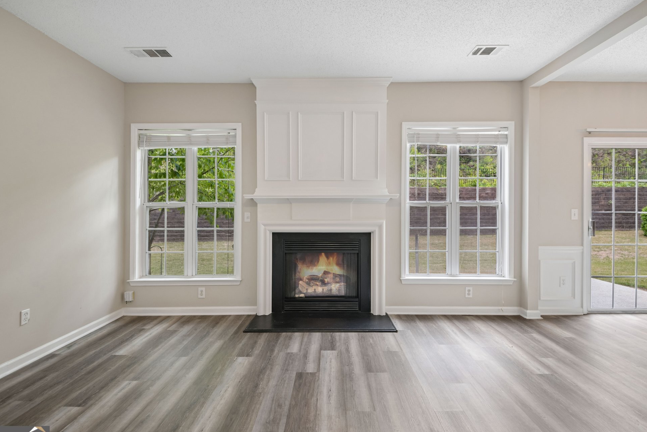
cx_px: 325
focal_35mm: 17
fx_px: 305
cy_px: 219
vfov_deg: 70.4
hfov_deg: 93.3
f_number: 8
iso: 140
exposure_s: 1/15
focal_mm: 16
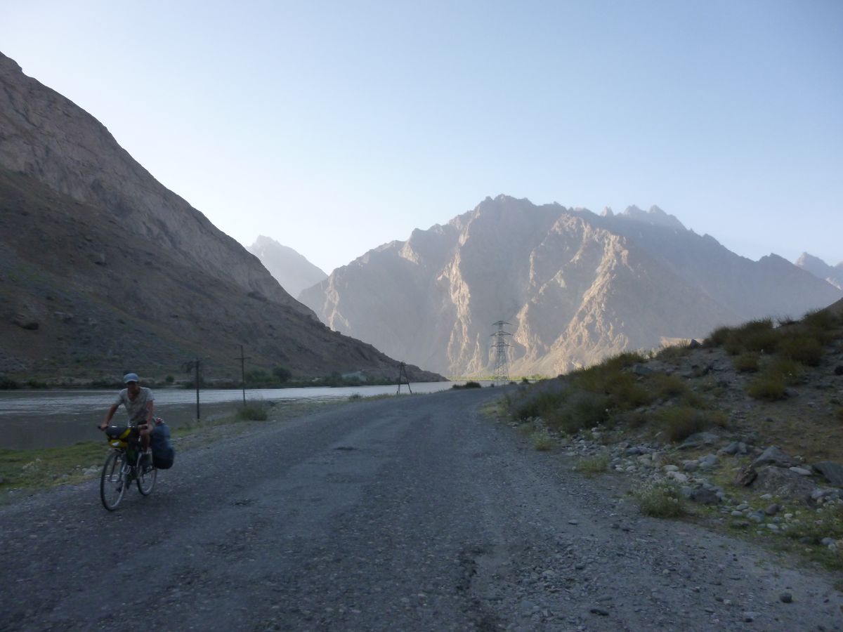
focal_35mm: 25
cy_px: 316
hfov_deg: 69.4
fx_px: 609
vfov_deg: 54.9
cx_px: 422
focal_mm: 4.5
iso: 160
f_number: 3.1
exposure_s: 1/320
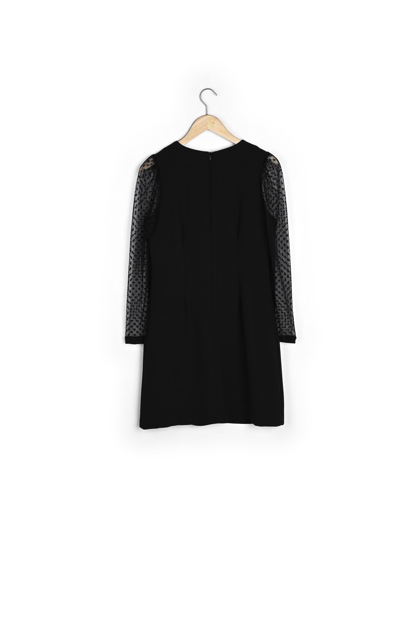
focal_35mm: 44
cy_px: 310
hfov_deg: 30.5
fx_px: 757
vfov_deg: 44.5
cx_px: 206
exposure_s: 1/125
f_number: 11
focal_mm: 44
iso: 100
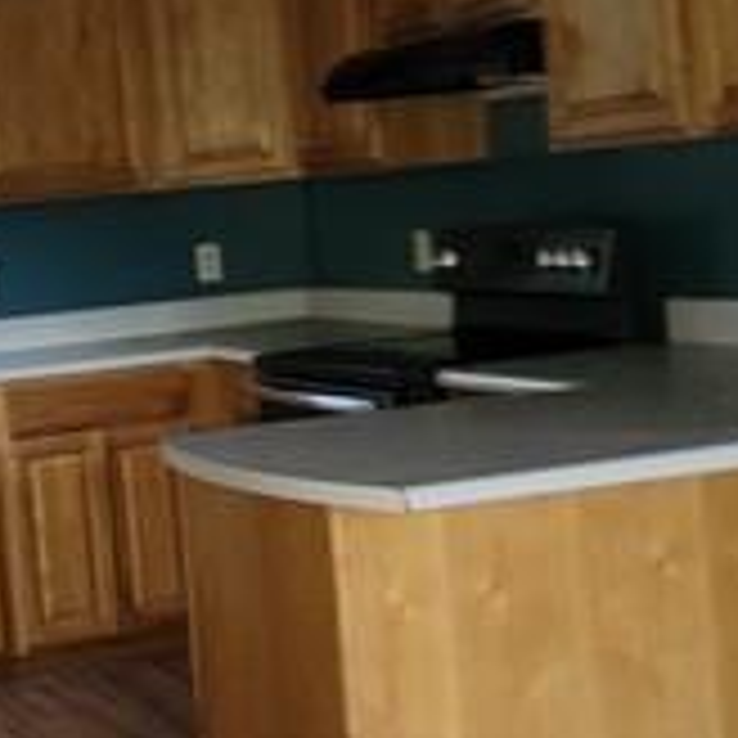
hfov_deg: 20.4
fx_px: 2002
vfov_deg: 20.9
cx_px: 45
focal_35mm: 83
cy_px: 338
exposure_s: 1/10.5
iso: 125
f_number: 1.8
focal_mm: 6.7
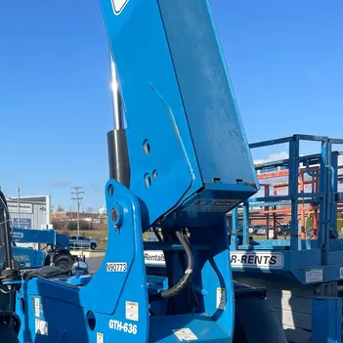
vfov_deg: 33.8
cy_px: 295
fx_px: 538
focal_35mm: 48
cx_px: 89
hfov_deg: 34.7
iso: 32
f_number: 1.6
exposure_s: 1/2212
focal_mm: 4.2
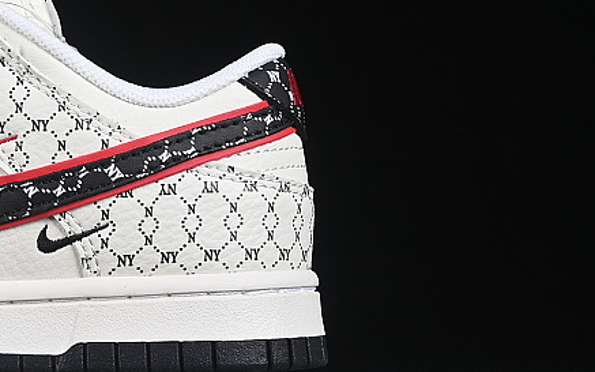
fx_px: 3064
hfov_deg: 10.9
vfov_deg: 6.9
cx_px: -116
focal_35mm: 189
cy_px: 71
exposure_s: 1/80
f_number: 8
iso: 160
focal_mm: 50
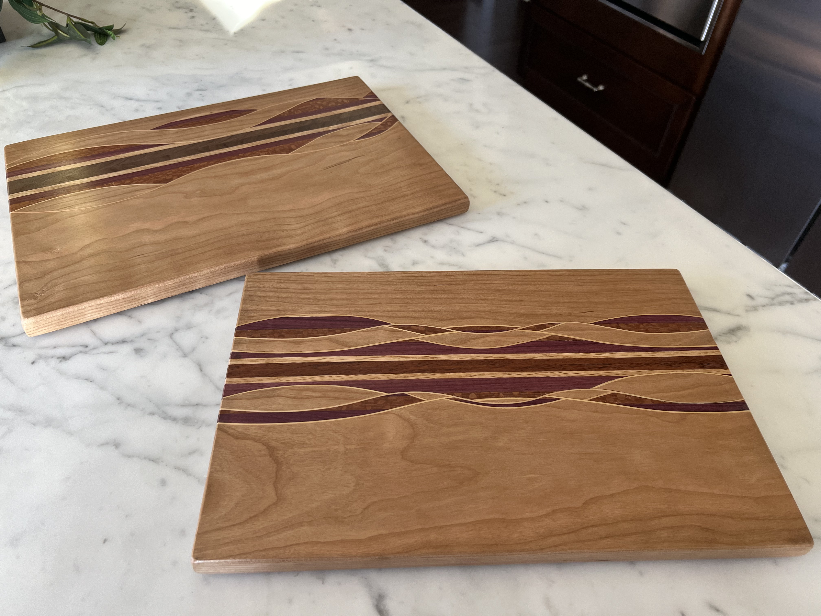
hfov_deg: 67.3
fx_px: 617
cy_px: 308
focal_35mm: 26
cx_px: 410
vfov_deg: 53.1
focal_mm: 5.7
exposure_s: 1/121
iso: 125
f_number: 1.5
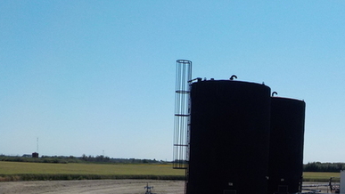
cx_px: 277
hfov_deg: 37.1
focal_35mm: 54
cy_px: 187
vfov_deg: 21.6
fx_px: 494
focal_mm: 4.1
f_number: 6.6
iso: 125
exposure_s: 1/800
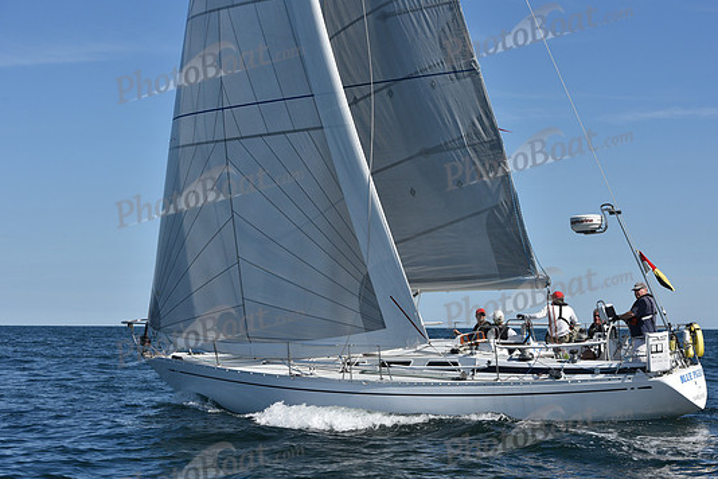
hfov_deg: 26.6
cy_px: 244
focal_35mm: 76
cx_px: 375
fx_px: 1516
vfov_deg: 17.9
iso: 250
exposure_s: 1/1600
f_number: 7.1
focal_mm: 70
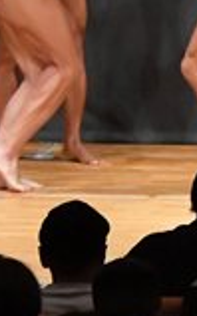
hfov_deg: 1.9
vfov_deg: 3.1
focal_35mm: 687
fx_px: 5918
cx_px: 570
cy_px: 79
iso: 10000
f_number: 5.6
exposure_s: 1/400
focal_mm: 92
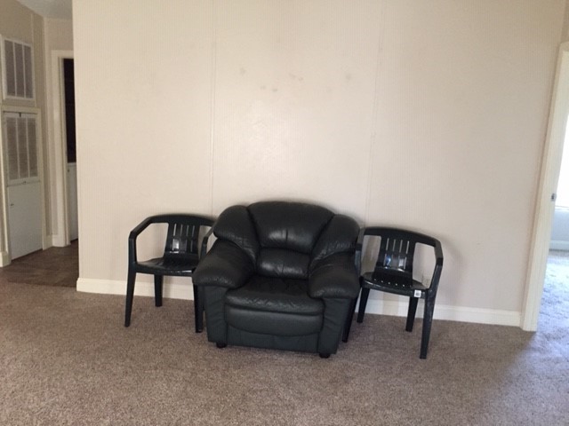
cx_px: 284
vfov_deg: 48.2
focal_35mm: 29
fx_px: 477
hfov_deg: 61.7
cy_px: 213
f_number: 2.2
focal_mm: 4.15
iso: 250
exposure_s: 1/15
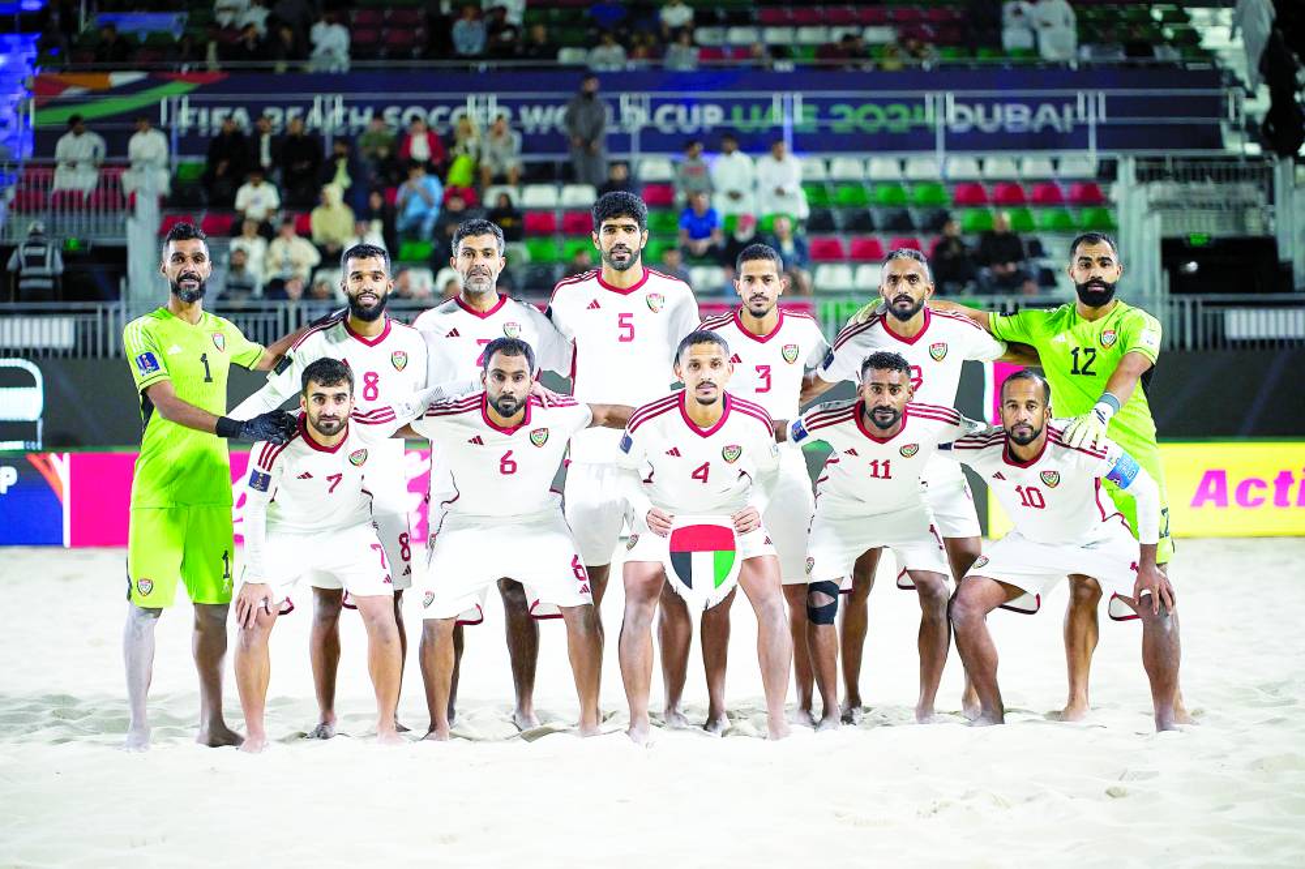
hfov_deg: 23.9
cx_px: 652
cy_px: 434
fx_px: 3080
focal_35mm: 85
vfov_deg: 16.1
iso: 1250
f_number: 1.8
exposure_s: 1/2500
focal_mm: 85
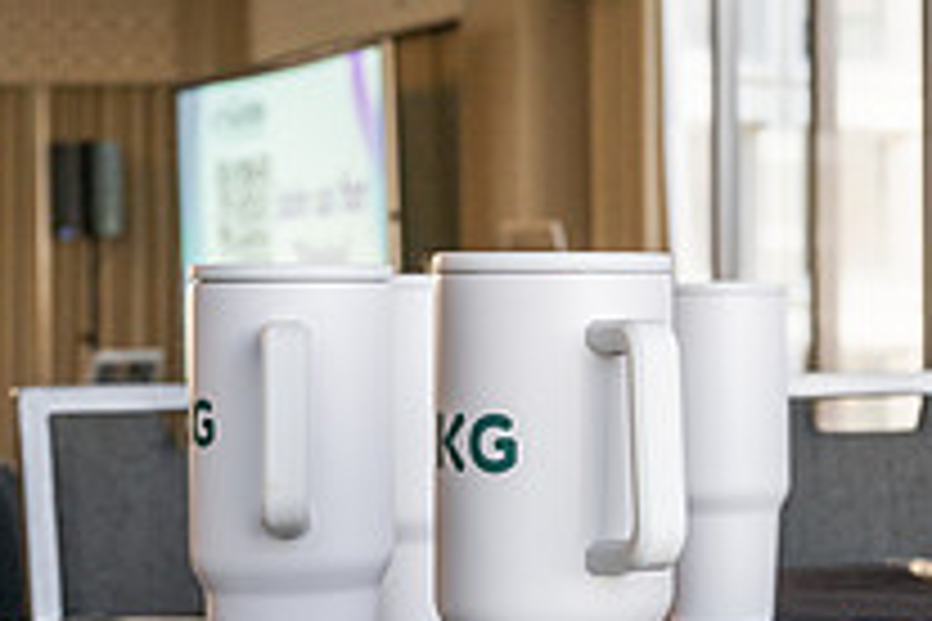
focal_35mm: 101
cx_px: 1207
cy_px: 322
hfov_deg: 18.8
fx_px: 2615
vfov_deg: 13.6
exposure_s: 1/60
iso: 400
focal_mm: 36
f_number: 5.6
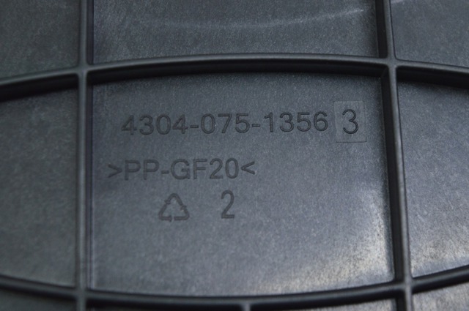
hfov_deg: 24.6
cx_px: 234
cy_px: 156
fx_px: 1073
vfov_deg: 16.5
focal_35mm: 82
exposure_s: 1/40
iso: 400
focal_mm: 55
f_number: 5.6
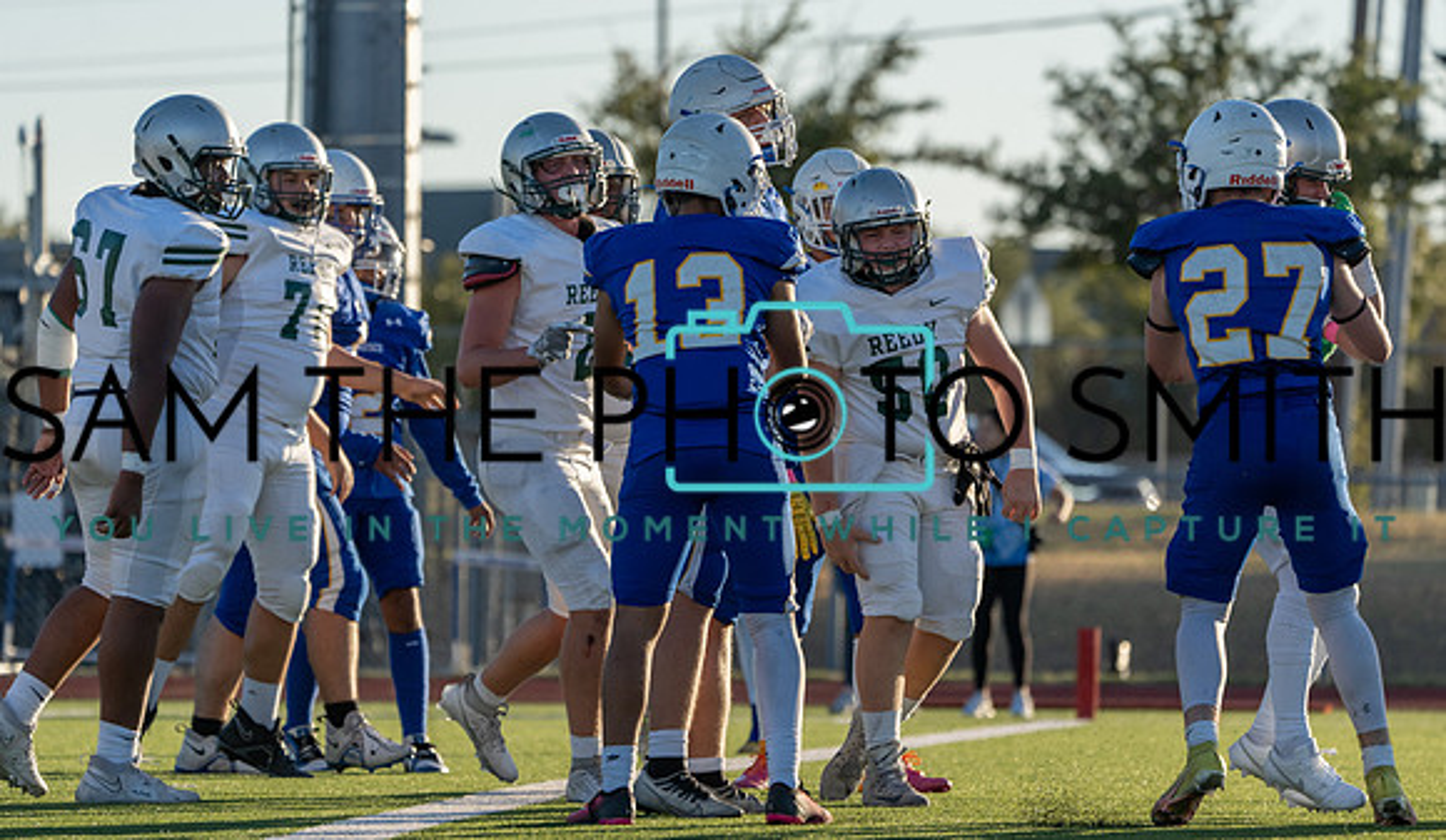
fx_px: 11136
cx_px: 724
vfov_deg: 4.3
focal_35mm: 288
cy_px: 483
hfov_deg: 7.4
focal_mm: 262
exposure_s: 1/1250
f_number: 5.6
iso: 400
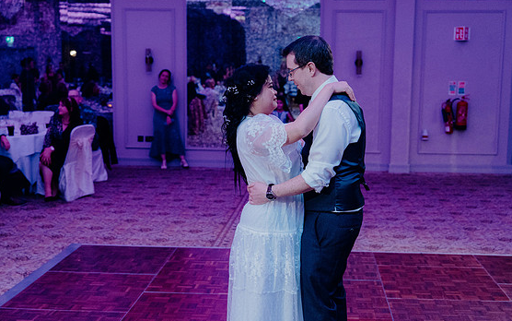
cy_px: 174
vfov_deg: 25.4
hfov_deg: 39.6
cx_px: 264
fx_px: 712
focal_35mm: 51
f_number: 3.5
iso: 3200
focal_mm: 48
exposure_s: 1/160
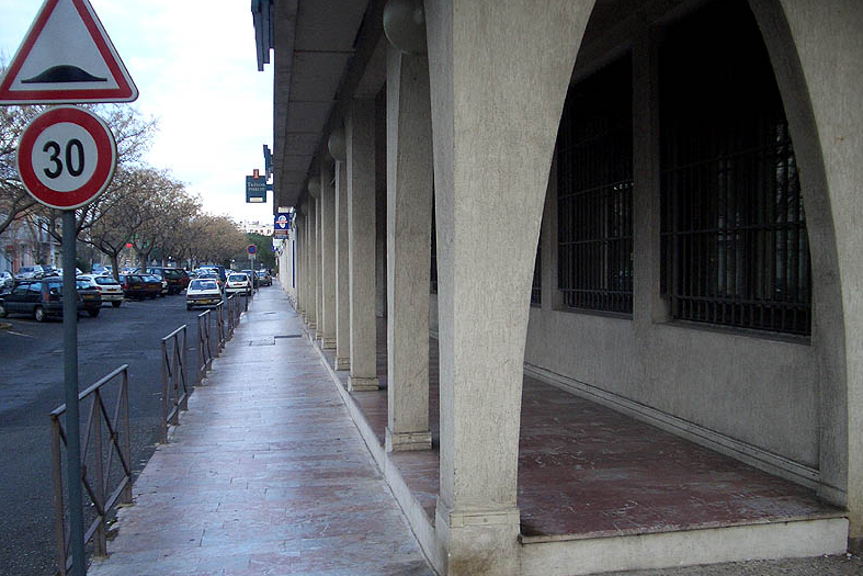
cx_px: 428
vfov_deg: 35.9
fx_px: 887
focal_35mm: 37
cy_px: 325
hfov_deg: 51.9
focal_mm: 5.8
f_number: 2.6
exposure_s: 1/125
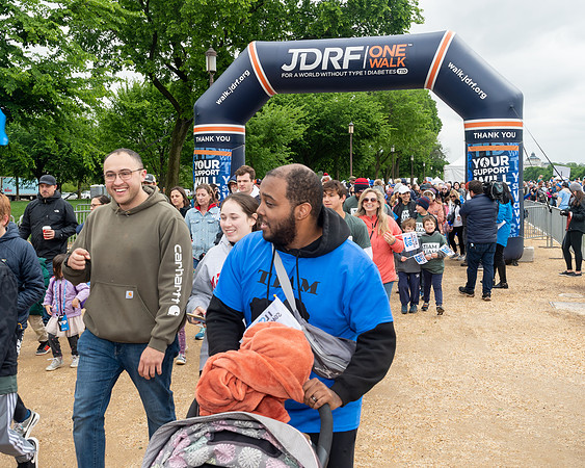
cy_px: 196
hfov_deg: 47.9
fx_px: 658
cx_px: 283
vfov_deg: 39.0
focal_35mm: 38
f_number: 7.1
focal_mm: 18
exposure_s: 1/250
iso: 200
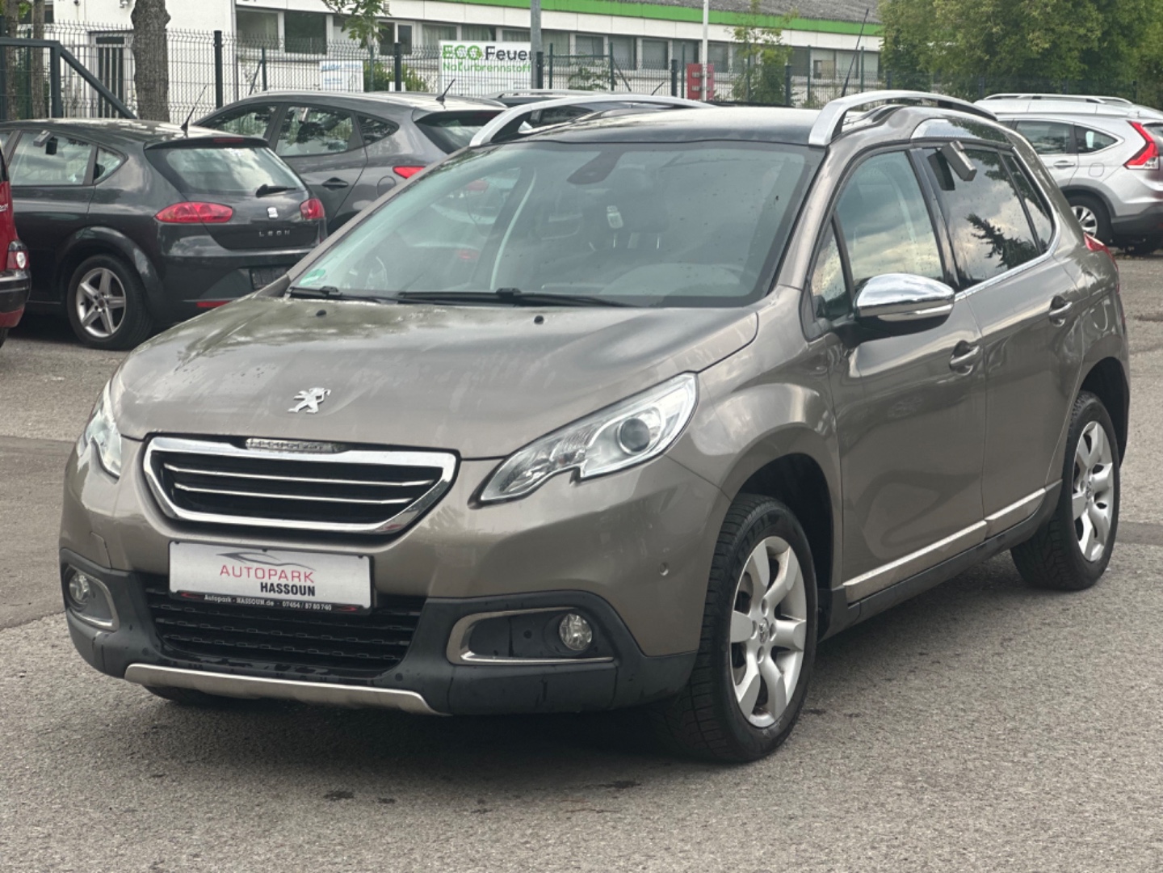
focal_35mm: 77
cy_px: 436
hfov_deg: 25.3
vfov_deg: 19.1
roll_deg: -0.2
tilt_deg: -5.9
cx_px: 582
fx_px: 2587
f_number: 2.8
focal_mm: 9
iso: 25
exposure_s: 1/121
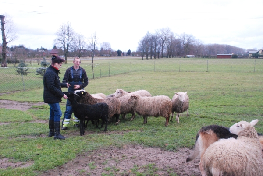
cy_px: 88
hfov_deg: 49.5
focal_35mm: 39
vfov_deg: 34.3
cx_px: 132
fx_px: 285
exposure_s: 1/125
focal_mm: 26
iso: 1600
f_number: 5.6
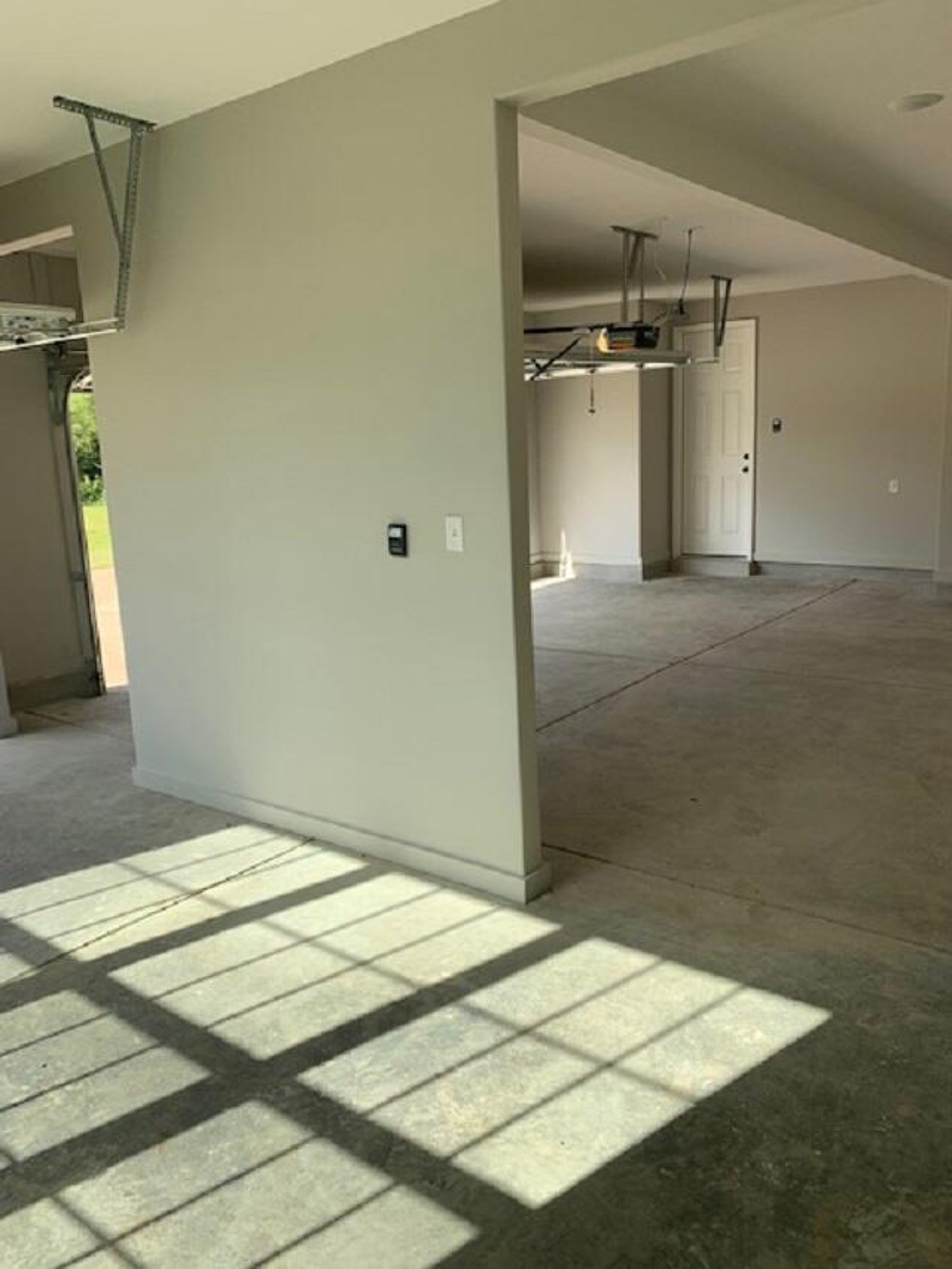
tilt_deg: -10.3
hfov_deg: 53.1
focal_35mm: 26
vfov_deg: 67.3
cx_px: 476
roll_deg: +2.0
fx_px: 953
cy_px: 634
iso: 25
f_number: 1.8
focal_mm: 4.25
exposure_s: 1/737
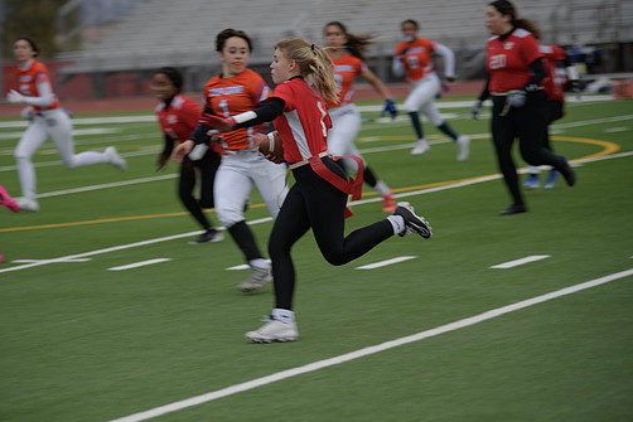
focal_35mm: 141
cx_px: 274
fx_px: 2480
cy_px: 224
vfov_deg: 9.7
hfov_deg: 14.5
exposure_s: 1/200
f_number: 2.8
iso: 200
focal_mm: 122
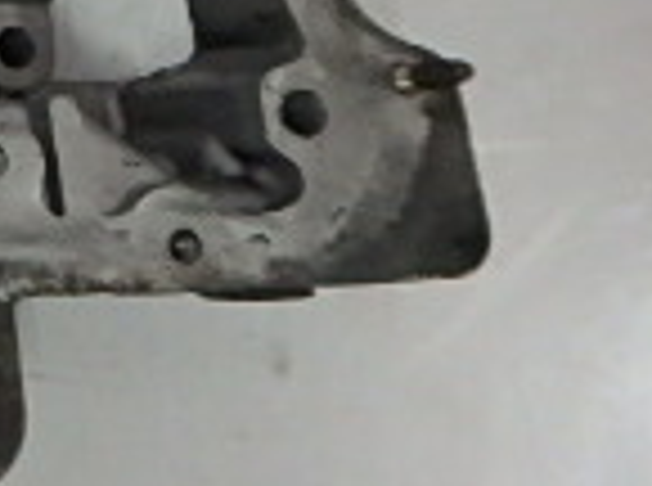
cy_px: -369
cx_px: -746
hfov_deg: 15.5
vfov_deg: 14.1
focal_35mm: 93
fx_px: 1747
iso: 400
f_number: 3.5
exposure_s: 1/30
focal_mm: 3.7
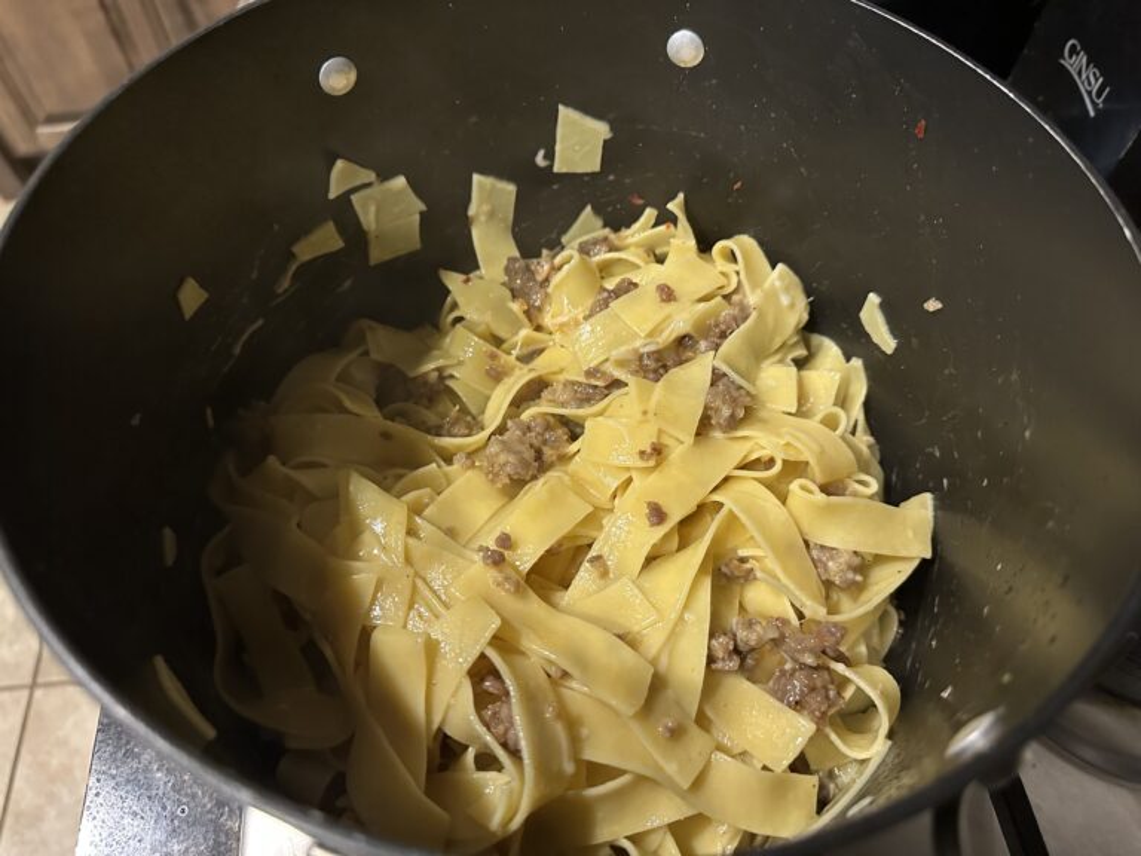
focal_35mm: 24
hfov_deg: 71.6
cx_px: 570
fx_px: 791
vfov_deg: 56.8
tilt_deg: -56.4
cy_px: 428
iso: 640
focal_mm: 6.86
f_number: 1.78
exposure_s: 1/40
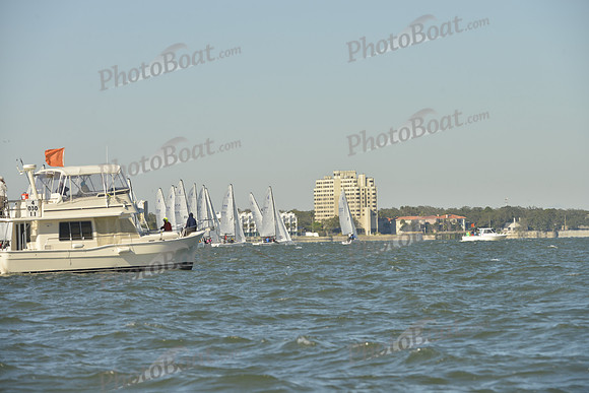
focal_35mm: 200
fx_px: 3273
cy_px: 196
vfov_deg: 6.9
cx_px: 294
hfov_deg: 10.3
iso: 200
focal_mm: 200
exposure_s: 1/640
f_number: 8
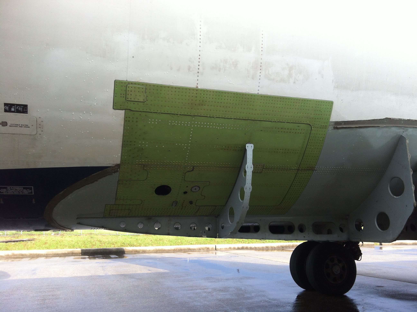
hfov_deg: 52.7
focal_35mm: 35
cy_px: 156
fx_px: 421
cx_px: 208
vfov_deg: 40.6
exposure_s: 1/425
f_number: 2.8
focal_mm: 3.85
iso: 80
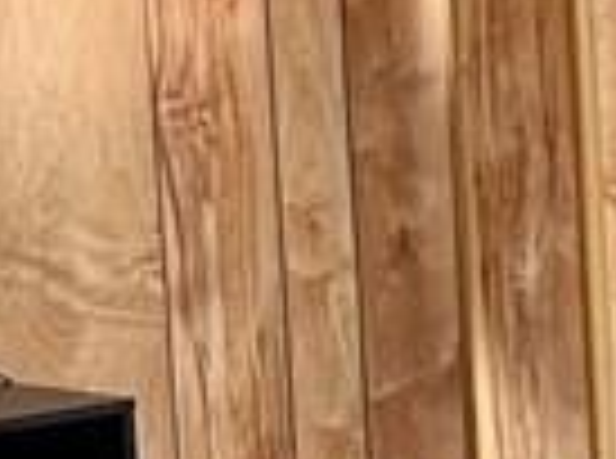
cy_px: 378
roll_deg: +0.3
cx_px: 1497
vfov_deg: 7.6
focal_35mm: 195
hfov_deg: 9.1
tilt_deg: -9.3
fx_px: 3461
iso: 125
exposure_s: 1/60
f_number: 1.6
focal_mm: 5.1
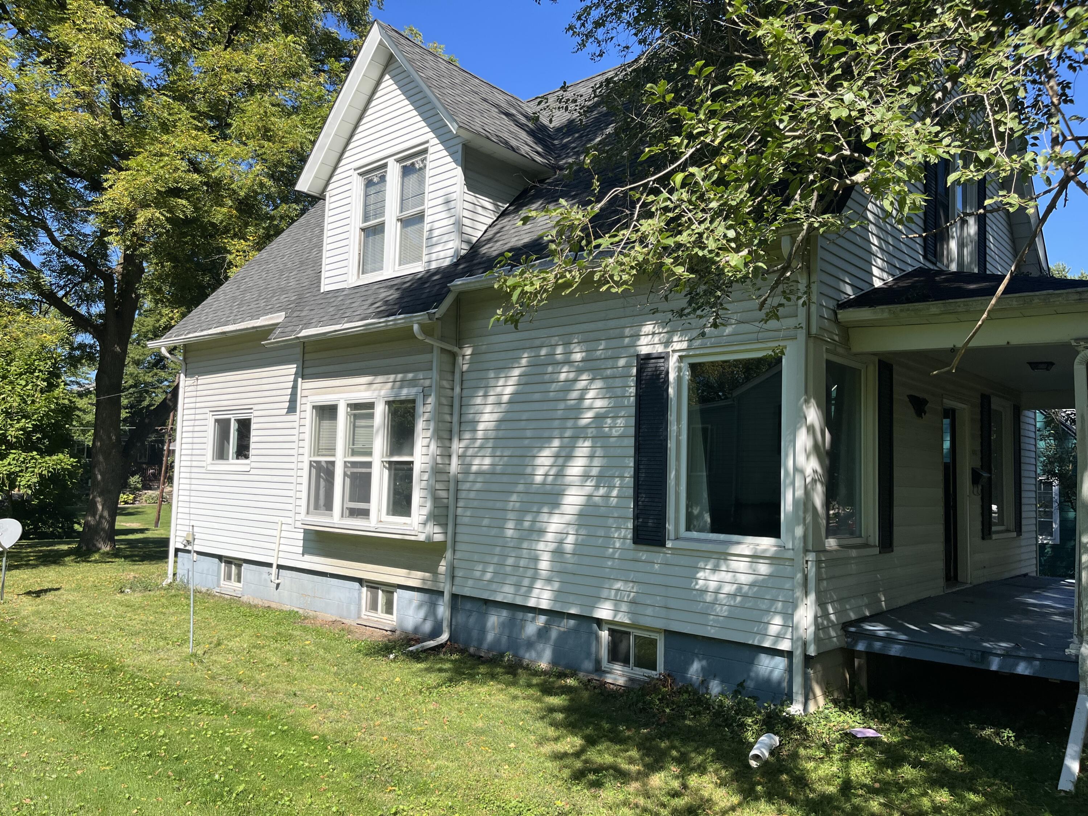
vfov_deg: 53.1
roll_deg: -0.6
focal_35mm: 26
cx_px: 544
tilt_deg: +5.2
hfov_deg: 67.3
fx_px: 817
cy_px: 408
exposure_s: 1/2062
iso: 50
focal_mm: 5.1
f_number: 1.6
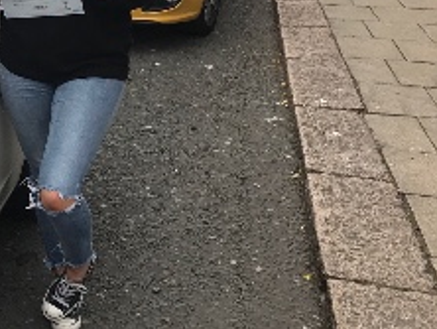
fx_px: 796
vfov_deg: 22.8
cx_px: -31
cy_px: 40
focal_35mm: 63
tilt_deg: -14.7
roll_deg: +1.7
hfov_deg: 28.2
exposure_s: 1/665
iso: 20
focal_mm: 3.99
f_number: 1.8
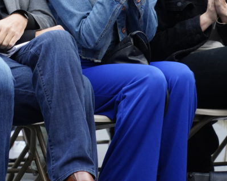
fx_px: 3870
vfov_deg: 2.7
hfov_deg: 3.4
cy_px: -4
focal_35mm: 576
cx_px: 82
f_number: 6.7
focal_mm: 240
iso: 1600
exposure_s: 1/125
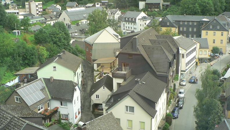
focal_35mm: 40
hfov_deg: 50.5
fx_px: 244
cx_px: 116
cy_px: 58
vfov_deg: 29.7
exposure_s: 1/100
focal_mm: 6
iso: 80
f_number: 3.2
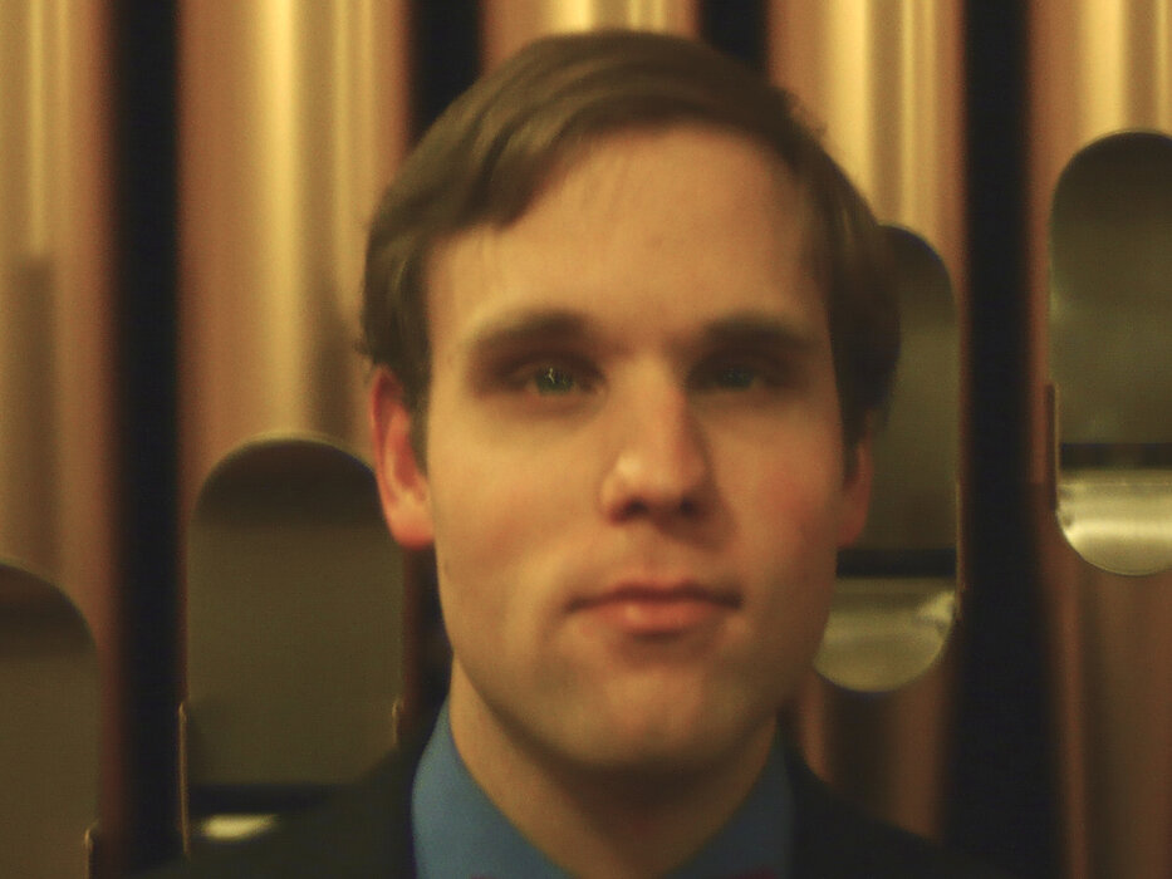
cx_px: 586
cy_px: 440
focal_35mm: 83
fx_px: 2811
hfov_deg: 23.6
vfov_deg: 17.8
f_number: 3.5
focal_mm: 9.1
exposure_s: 1/4
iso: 100
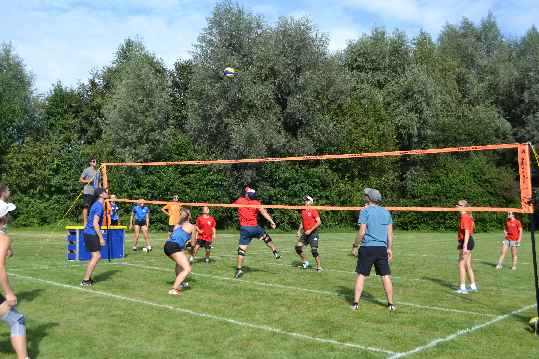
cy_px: 180
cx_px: 270
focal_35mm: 39
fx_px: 584
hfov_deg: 49.6
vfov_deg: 34.2
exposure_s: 1/1250
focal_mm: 26
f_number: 5.6
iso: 400
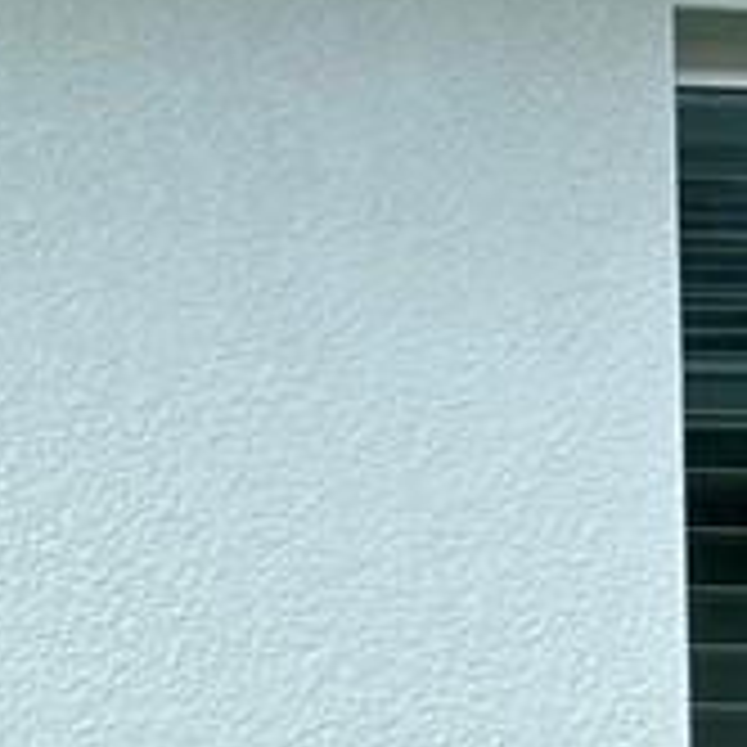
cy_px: 976
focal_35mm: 142
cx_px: -1440
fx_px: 3467
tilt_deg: +2.0
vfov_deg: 11.9
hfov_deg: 9.7
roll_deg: +0.2
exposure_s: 1/827
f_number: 1.5
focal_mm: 5.7
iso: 50
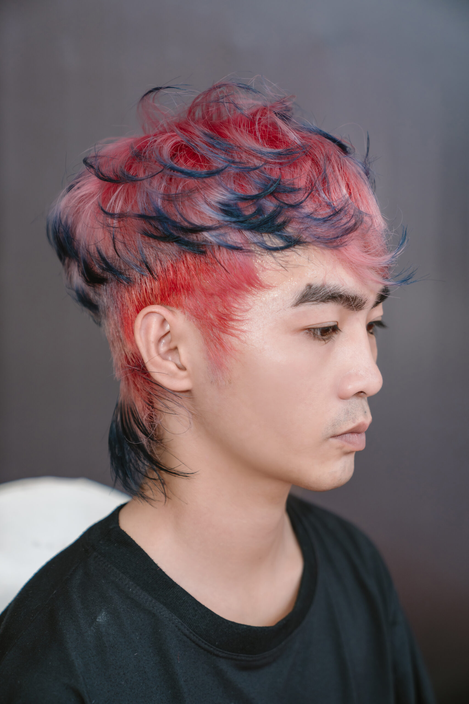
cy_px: 352
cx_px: 234
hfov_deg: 19.5
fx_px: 1368
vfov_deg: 28.8
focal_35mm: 70
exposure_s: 1/160
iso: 400
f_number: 3.2
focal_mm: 70
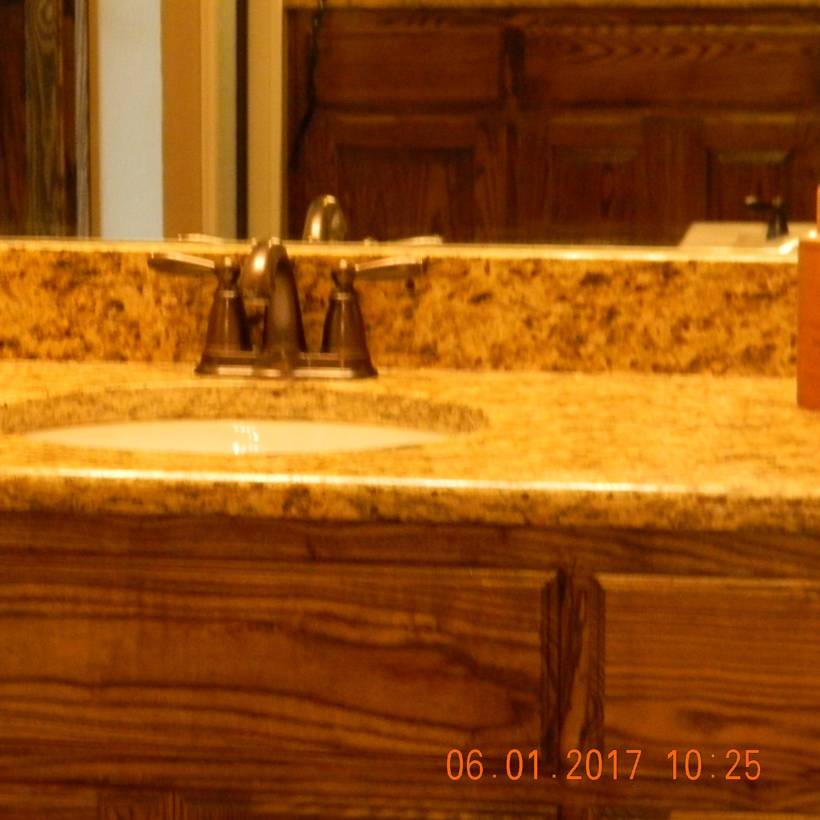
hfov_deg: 12.0
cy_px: 384
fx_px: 3886
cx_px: 199
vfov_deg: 12.0
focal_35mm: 145
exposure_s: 1/9.3
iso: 465
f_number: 4.7
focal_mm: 19
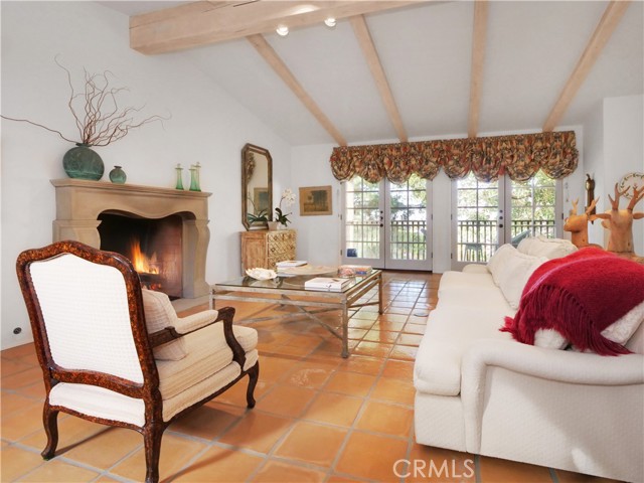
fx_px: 298
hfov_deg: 94.5
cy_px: 242
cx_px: 322
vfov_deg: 78.1
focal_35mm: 16
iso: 1600
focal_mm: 8
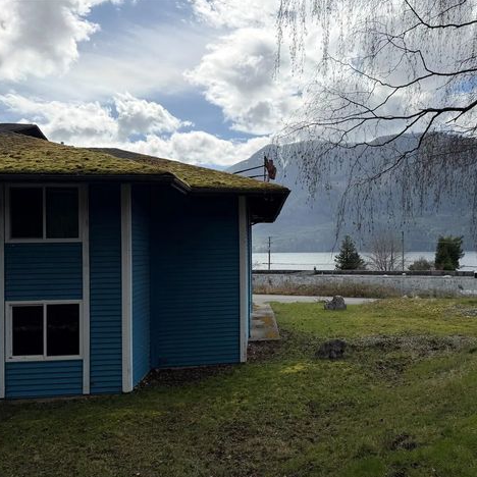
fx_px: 452
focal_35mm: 29
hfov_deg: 54.6
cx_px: 314
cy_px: 240
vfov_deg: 55.6
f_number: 1.78
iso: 100
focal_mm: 6.76
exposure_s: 1/8130
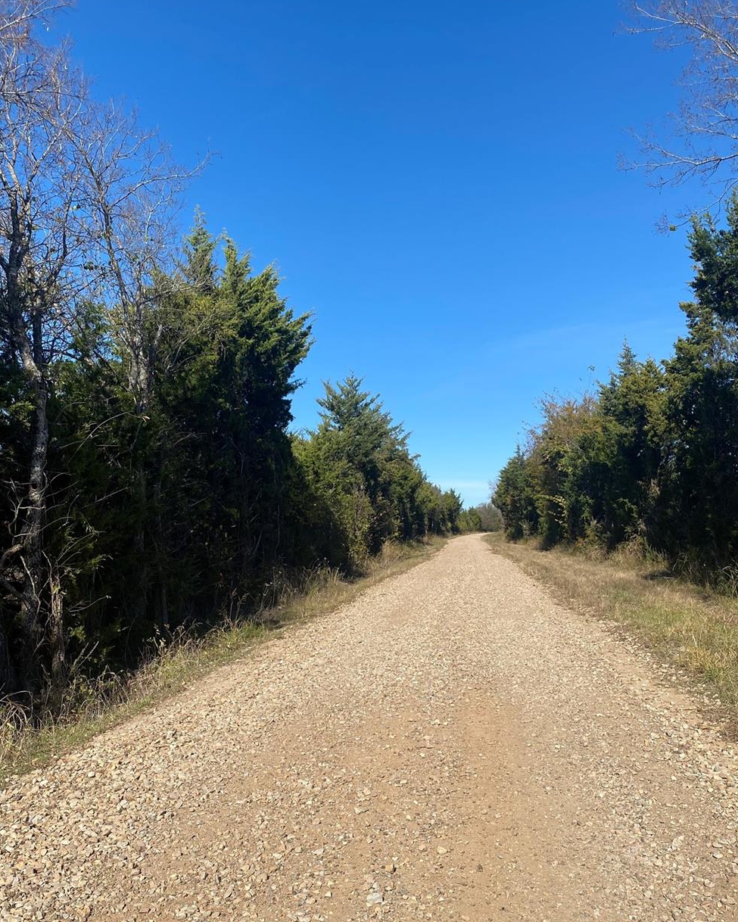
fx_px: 873
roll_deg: +1.7
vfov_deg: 55.4
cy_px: 534
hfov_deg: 45.7
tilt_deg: +0.7
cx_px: 409
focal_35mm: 32
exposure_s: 1/3205
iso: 32
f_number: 1.8
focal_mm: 4.25
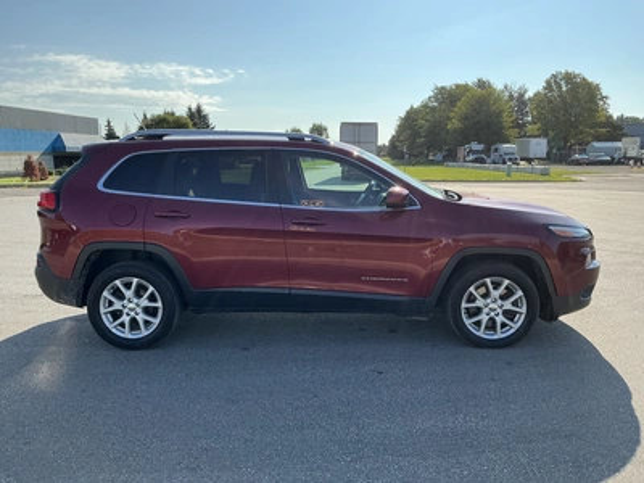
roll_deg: +1.2
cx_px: 322
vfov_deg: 49.7
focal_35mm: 28
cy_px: 242
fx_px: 521
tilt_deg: -7.3
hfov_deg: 63.4
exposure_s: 1/1577
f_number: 1.8
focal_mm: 3
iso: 25
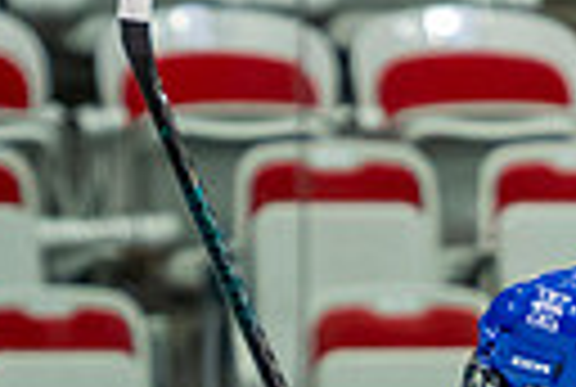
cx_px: 773
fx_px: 19229
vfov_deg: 1.2
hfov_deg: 1.7
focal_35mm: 1199
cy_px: 953
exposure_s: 1/800
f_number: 3.2
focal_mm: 160
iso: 1600
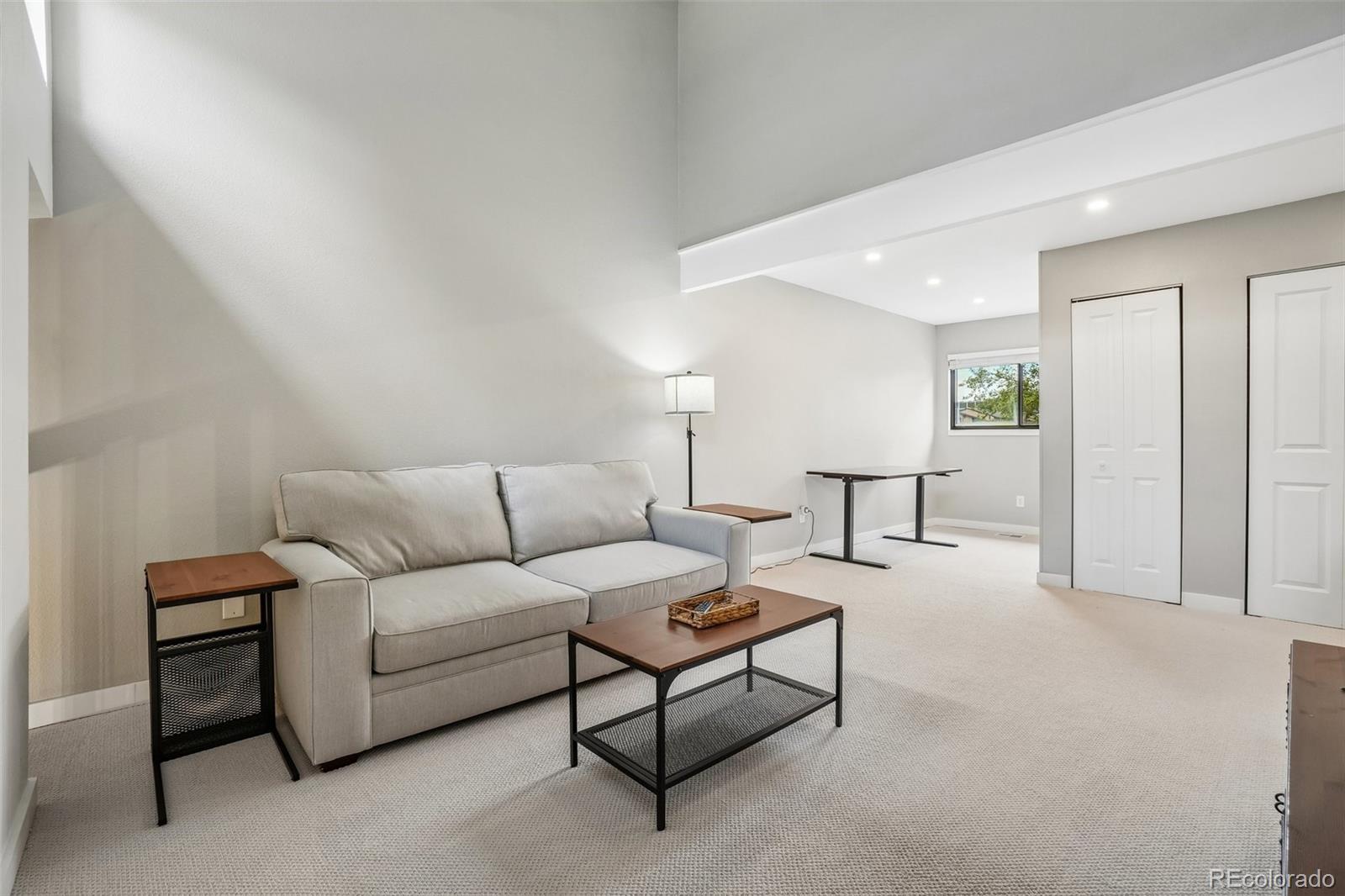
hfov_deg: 100.4
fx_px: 560
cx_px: 672
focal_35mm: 15
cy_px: 448
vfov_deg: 77.3
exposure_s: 1/13
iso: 320
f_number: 8
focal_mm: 10
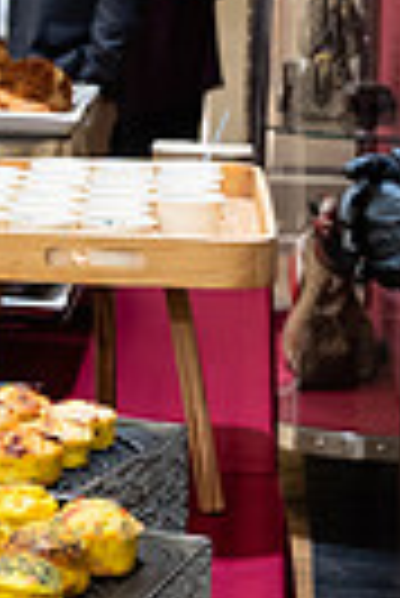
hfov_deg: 9.9
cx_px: -297
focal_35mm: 132
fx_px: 2194
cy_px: 81
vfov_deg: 15.4
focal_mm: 29
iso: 1250
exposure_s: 1/160
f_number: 3.2
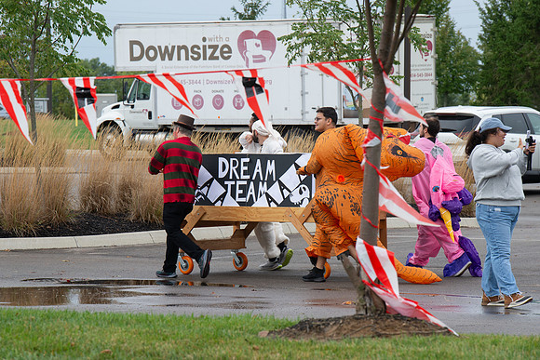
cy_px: 180
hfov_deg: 10.3
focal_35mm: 200
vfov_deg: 6.9
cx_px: 270
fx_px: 3001
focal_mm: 200
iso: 640
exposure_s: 1/250
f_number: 10
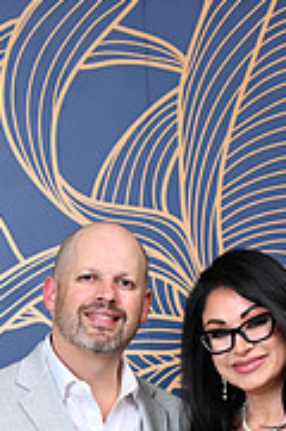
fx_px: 2344
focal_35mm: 196
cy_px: 662
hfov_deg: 7.0
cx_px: 116
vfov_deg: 10.1
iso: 125
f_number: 5.6
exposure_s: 1/125
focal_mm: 61
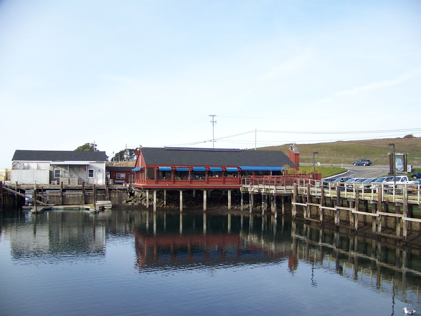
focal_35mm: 36
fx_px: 438
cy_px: 158
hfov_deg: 51.4
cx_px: 210
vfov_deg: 39.7
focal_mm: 5.85
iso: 64
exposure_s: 1/400
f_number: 2.8
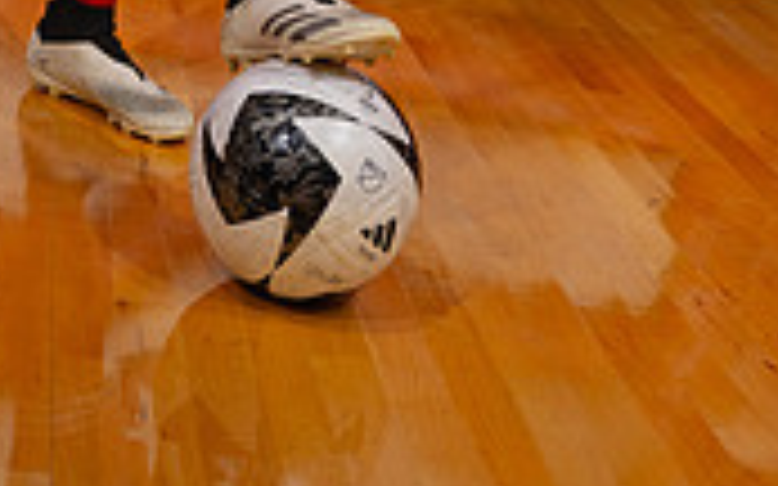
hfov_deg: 22.7
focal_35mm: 90
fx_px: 1908
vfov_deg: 12.6
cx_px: 139
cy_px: -518
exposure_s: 1/250
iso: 1000
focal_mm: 34
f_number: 4
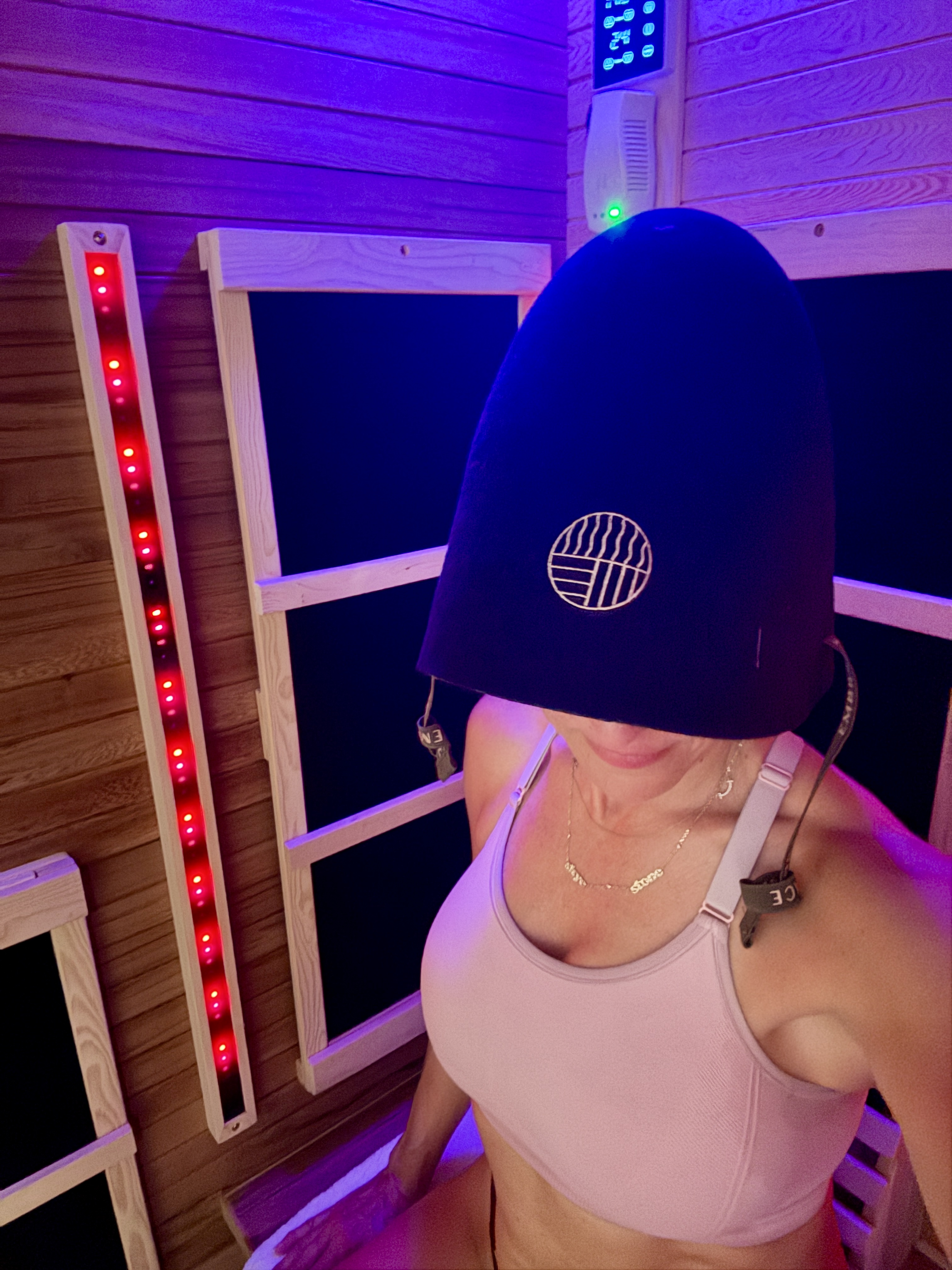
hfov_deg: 58.9
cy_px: 635
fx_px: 843
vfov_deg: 73.9
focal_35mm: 23
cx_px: 476
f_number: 1.9
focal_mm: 2.69
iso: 1250
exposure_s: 1/15
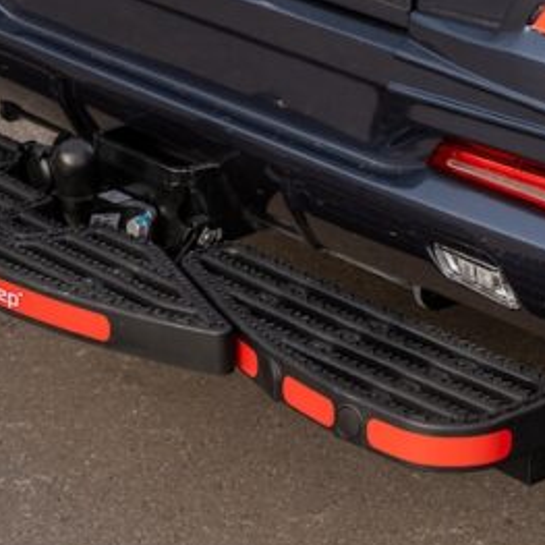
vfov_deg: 11.0
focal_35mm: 156
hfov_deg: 11.1
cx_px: 489
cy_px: -143
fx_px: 2779
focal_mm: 47.2
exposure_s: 1/200
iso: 200
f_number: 5
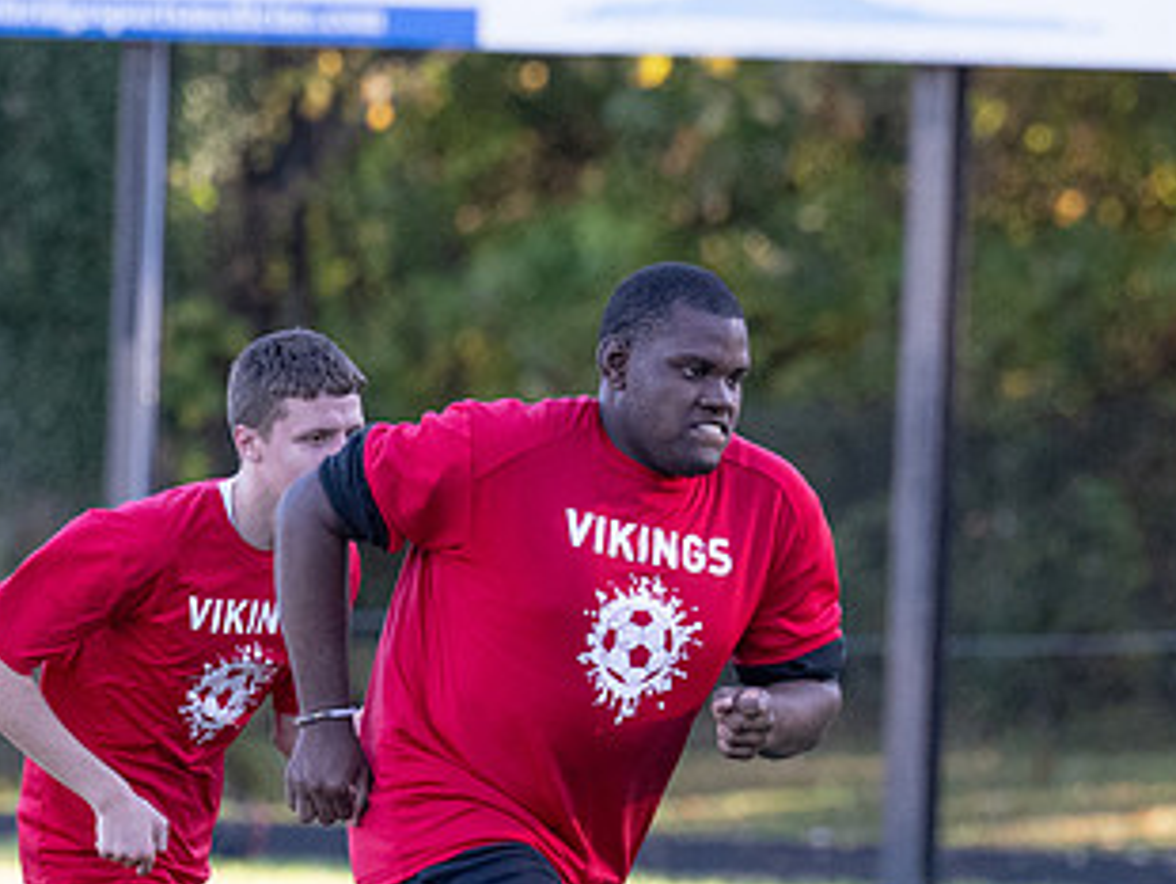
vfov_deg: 2.1
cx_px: 286
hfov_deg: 2.8
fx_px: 23765
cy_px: 920
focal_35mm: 699
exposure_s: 1/1600
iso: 2000
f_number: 4
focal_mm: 200
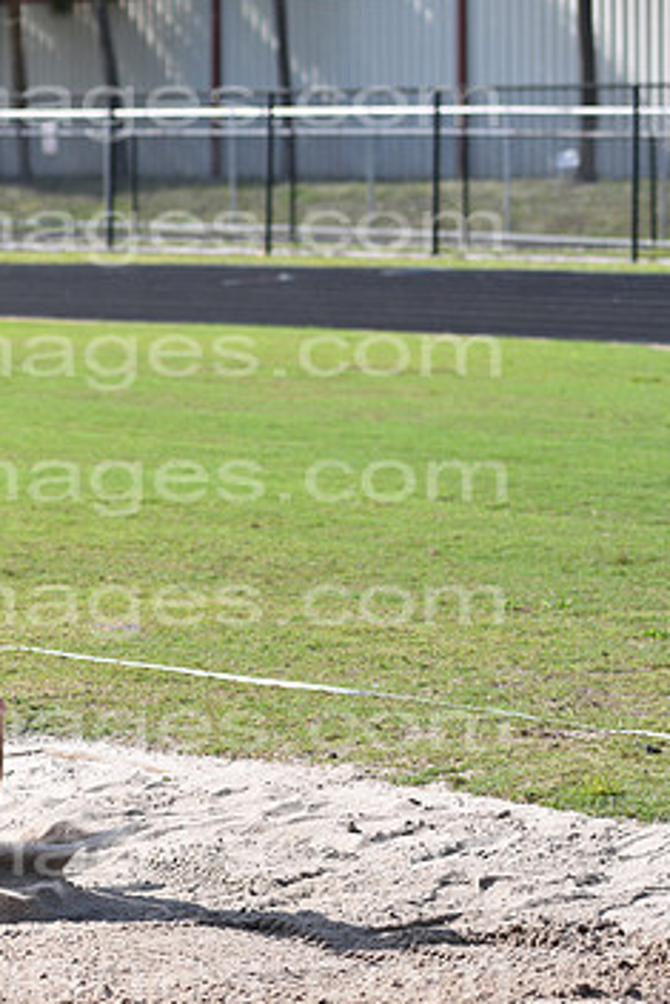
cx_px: -134
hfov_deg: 7.9
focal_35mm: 173
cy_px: 543
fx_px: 4824
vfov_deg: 11.9
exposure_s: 1/2500
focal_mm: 70
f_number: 4
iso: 200
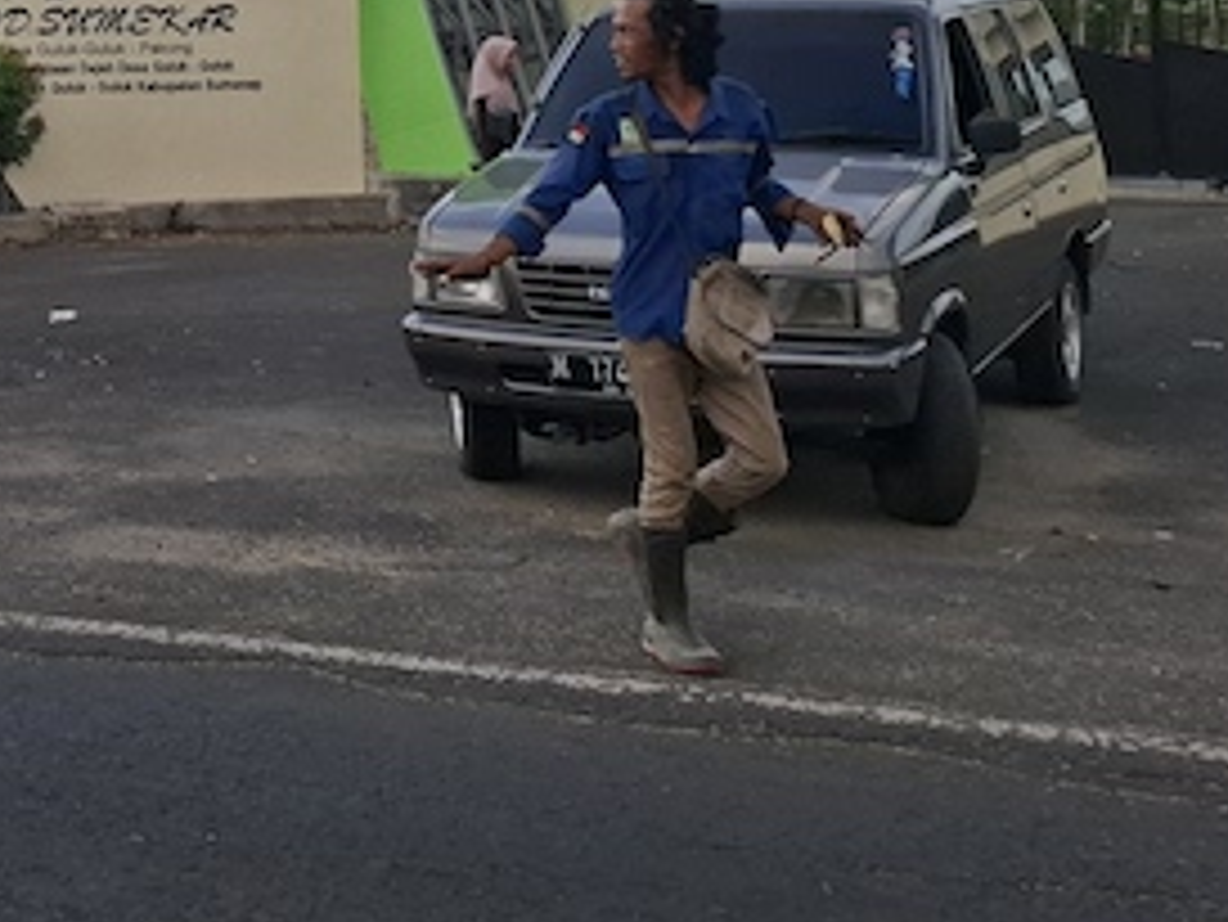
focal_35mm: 59
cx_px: -81
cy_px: -124
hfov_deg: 29.8
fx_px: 2094
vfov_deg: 23.2
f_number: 1.8
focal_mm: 5.54
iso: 50
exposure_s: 1/1332
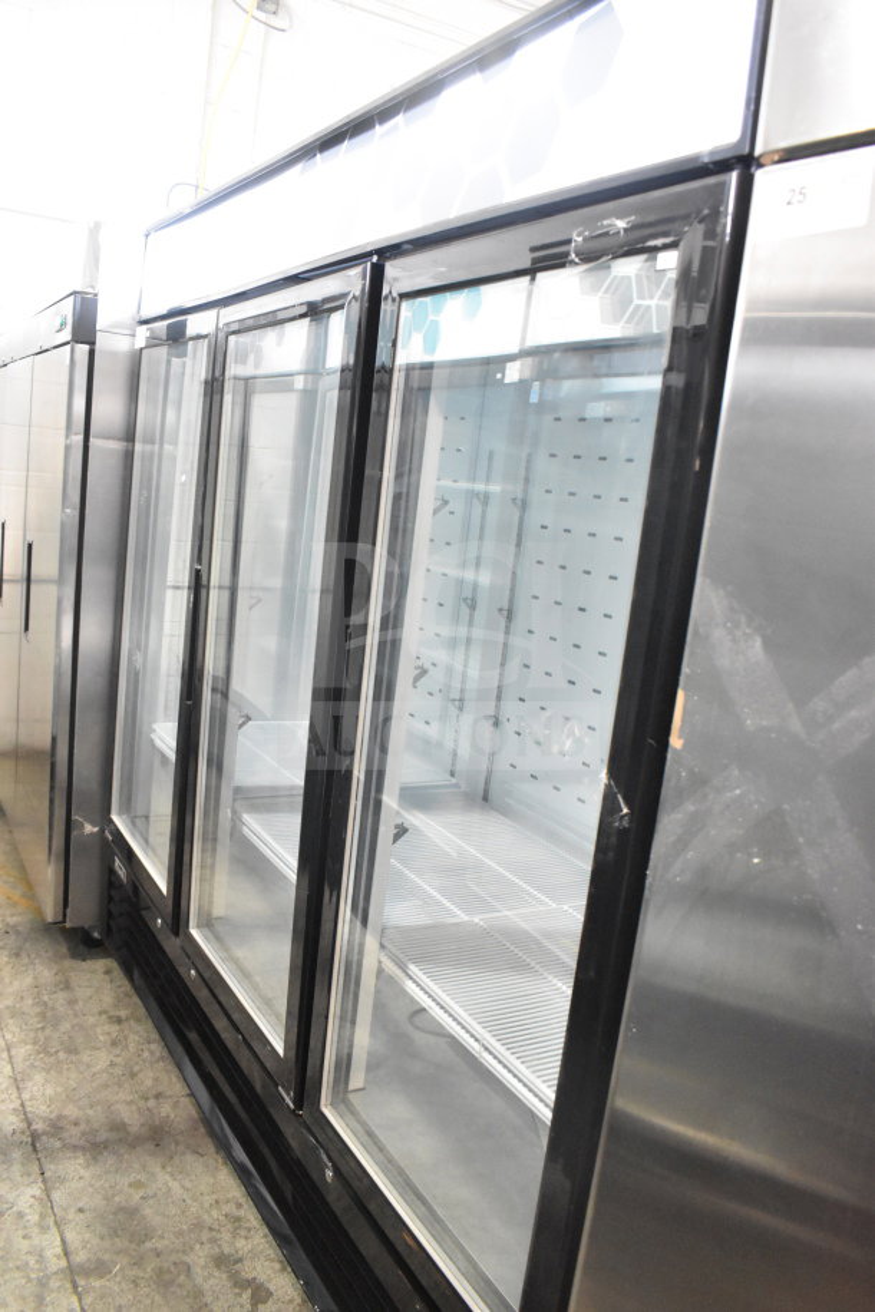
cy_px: 656
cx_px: 438
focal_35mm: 27
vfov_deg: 67.4
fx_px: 984
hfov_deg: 47.9
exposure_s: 1/125
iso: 6400
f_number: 6.3
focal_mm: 18
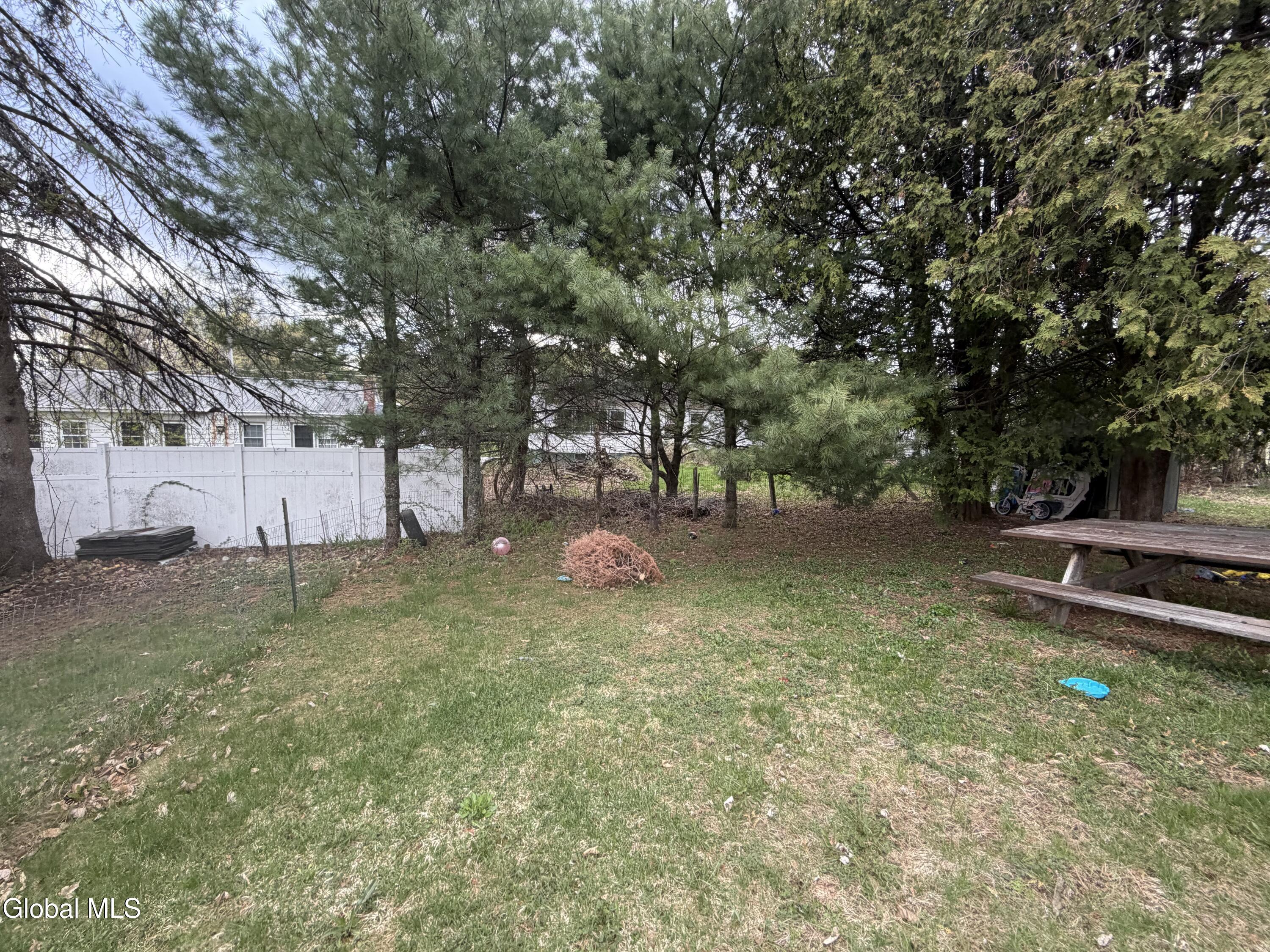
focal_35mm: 14
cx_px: 635
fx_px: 514
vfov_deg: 85.7
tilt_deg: -5.0
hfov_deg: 102.1
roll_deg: -1.5
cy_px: 476
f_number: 2.2
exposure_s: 1/121
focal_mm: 2.22
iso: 160
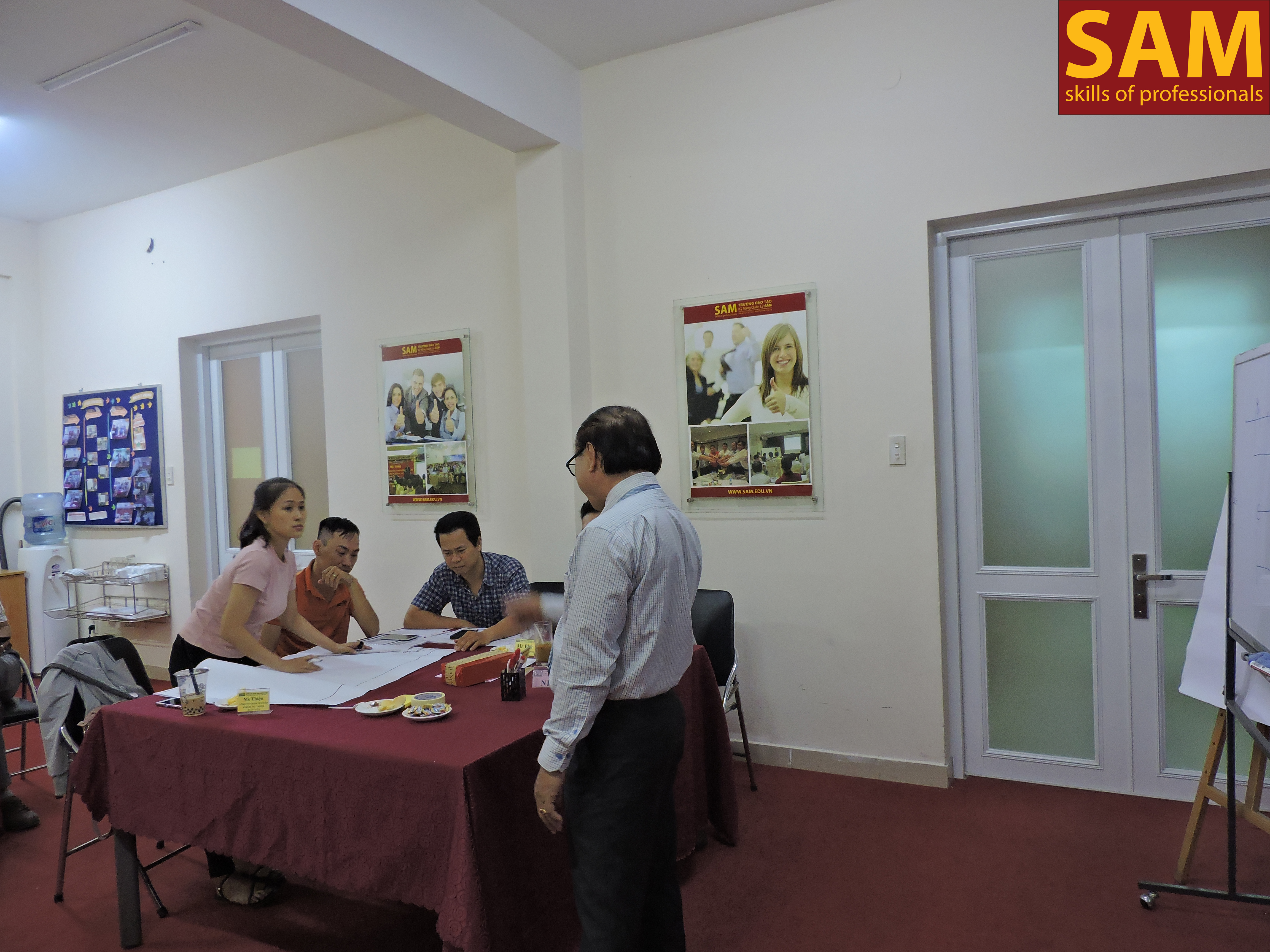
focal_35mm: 24
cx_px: 635
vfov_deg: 56.8
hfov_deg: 71.6
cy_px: 476
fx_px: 881
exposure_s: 1/25
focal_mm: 4.3
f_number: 3
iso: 400
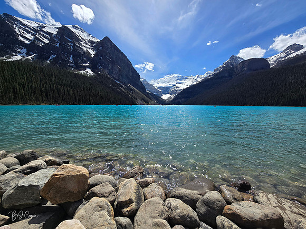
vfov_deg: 89.9
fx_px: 115
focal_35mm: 13
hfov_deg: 106.2
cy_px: 114
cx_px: 153
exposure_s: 1/3220
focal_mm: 2.2
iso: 50
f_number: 2.2
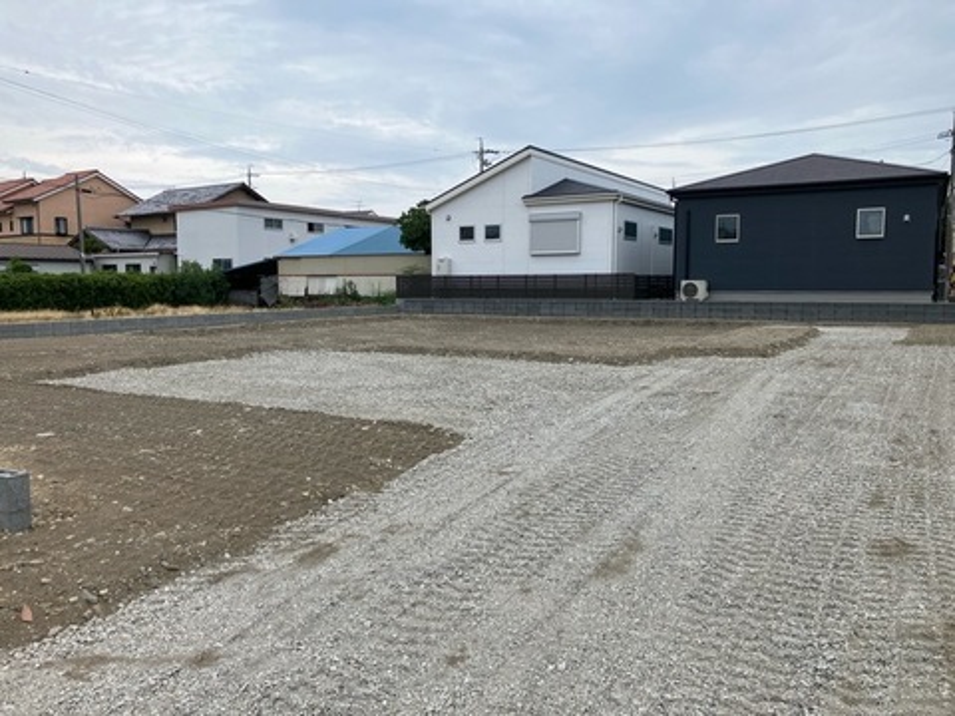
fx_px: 772
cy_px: 358
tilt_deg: -4.4
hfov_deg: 63.4
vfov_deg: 49.7
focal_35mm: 28
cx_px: 478
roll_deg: -0.4
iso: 32
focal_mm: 3.99
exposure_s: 1/1185
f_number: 1.8
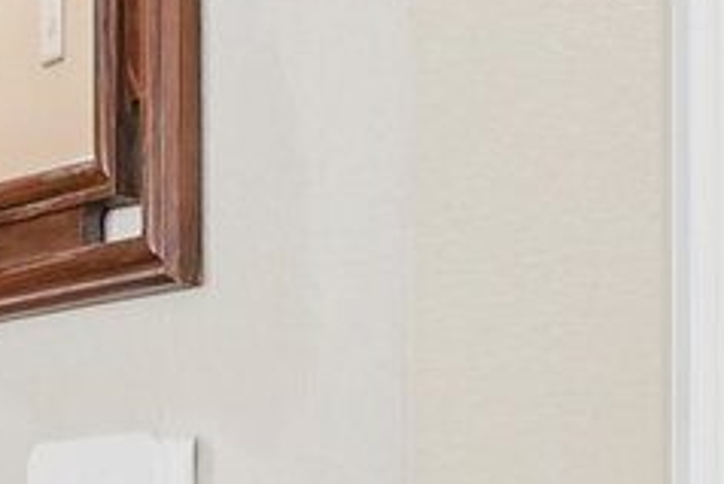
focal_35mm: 109
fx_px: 2193
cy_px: 627
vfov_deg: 12.2
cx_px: 642
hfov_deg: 18.5
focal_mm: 16
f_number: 7.1
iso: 800
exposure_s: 1/25
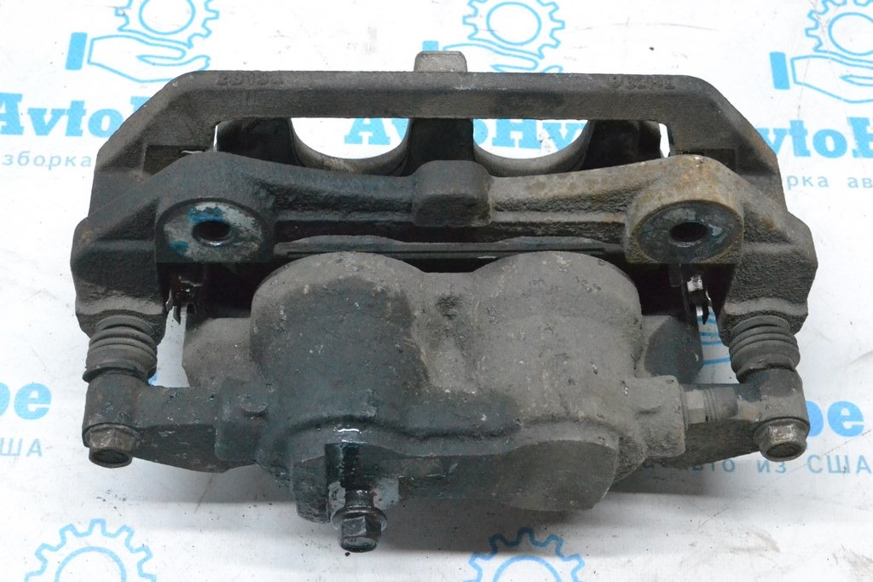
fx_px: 1310
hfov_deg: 36.9
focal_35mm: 54
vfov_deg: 25.1
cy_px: 291
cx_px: 436
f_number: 9
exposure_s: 1/160
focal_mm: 36
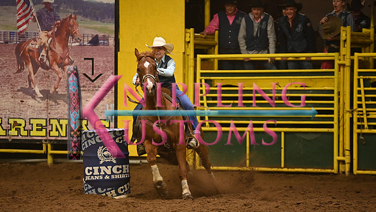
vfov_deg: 5.8
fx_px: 2104
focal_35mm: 211
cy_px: 112
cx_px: 188
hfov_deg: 10.2
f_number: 2.8
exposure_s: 1/400
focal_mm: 200
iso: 6400
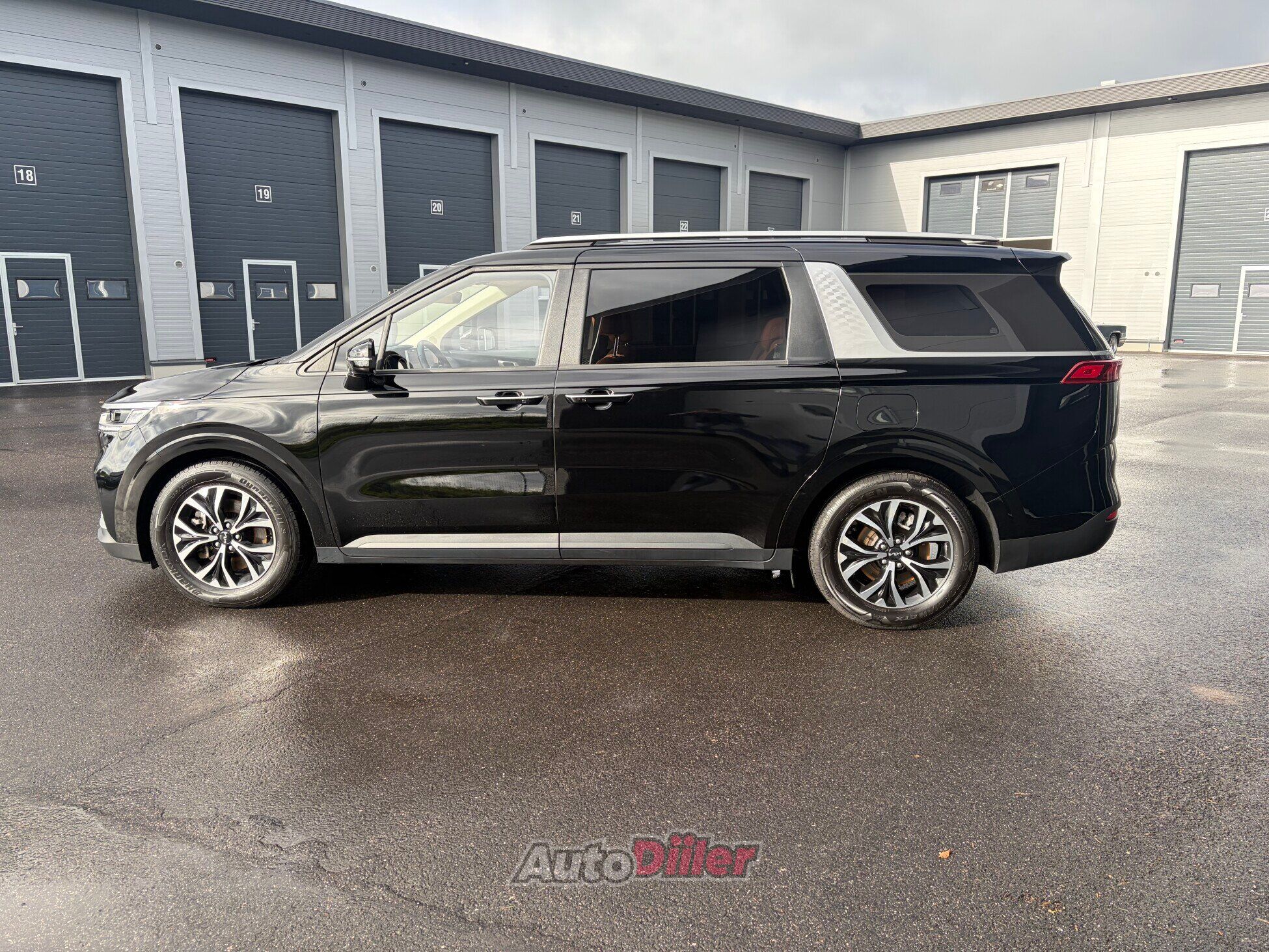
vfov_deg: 53.1
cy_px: 476
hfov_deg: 67.3
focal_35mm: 26
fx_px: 953
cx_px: 634
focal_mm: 5.96
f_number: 1.6
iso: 64
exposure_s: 1/747
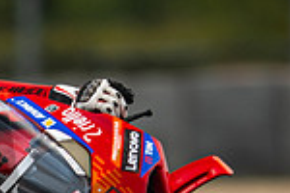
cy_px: 350
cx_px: -21
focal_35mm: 1159
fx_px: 9336
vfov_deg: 1.2
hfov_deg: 1.8
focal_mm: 200
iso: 320
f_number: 2
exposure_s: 1/5000
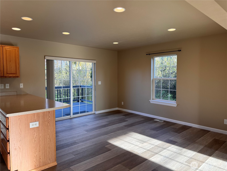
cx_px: 114
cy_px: 86
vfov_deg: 56.8
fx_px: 157
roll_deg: +0.4
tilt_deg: -2.7
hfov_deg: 71.6
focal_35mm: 24
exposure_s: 1/156
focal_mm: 6.76
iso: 64
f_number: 1.78
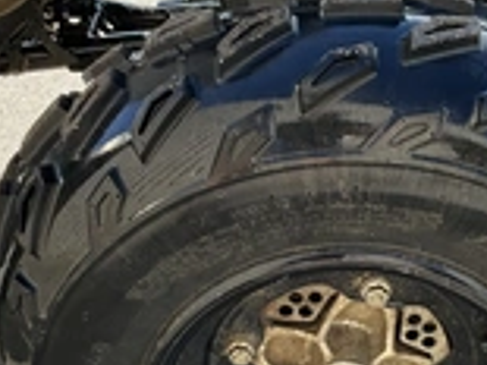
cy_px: 296
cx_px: 333
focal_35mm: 75
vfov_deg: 19.4
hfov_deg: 25.8
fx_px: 1054
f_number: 1.8
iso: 25
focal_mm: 3
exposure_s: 1/365
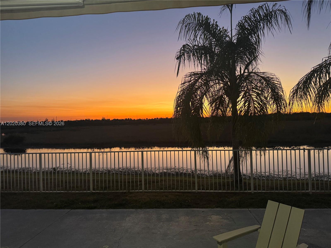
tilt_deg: -1.8
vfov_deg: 56.8
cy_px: 124
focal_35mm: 24
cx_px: 166
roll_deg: +1.8
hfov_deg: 71.6
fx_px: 229
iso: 400
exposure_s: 1/60
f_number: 1.78
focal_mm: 6.76
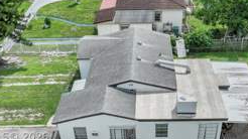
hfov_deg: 40.5
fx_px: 335
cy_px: 136
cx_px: 141
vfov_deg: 22.6
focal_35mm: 51
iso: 160
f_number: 2.8
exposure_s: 1/6400
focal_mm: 12.29
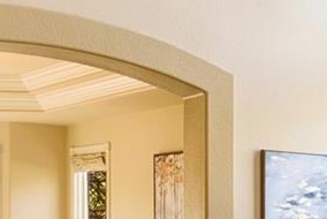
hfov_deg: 19.2
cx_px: 518
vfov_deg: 15.0
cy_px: 212
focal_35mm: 90
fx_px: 818
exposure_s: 1/2.5
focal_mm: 16
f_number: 8
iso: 250
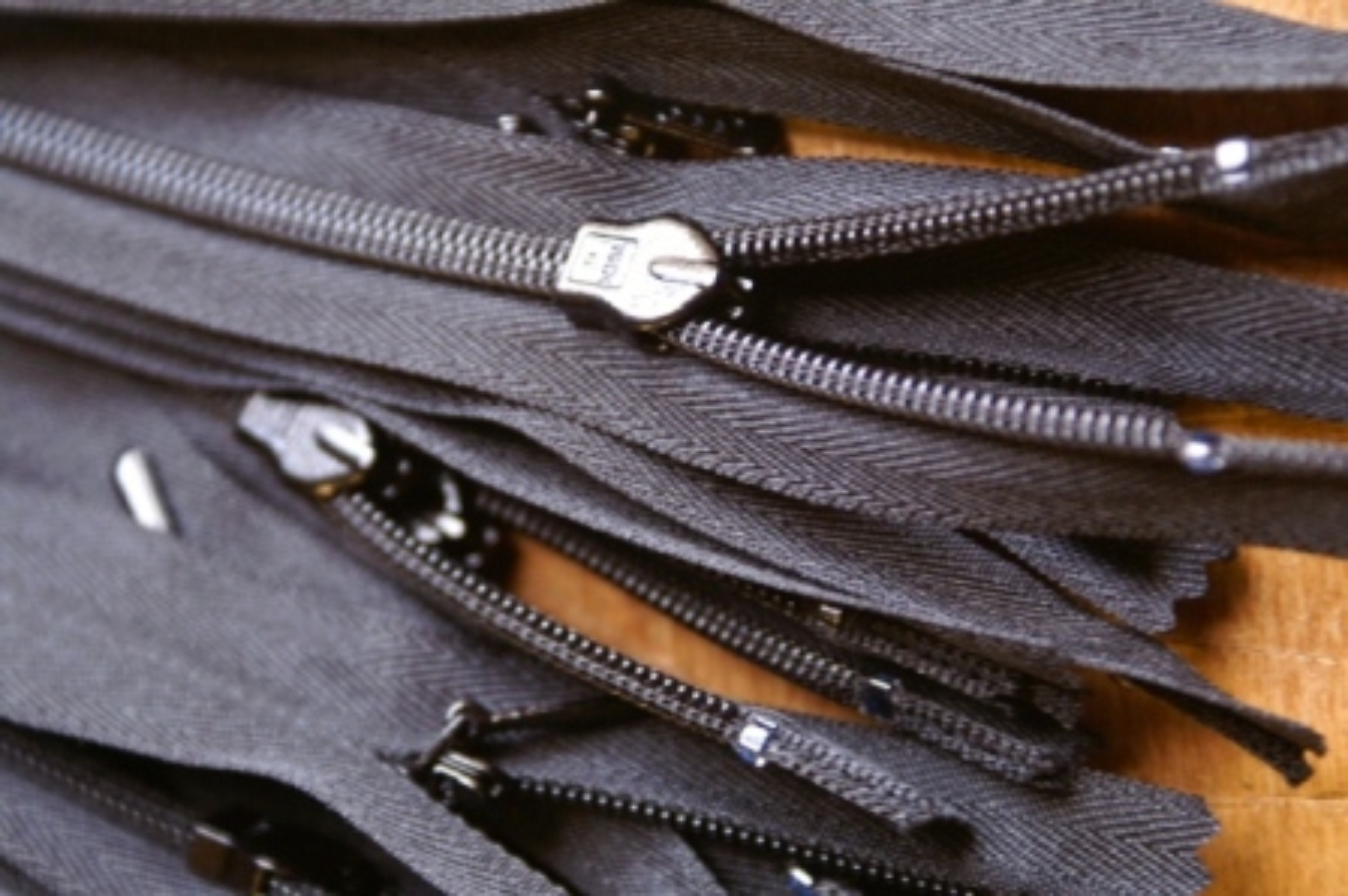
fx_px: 3929
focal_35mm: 105
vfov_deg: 13.0
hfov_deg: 19.5
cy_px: 448
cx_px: 674
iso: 800
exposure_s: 1/25
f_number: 5.6
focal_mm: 70
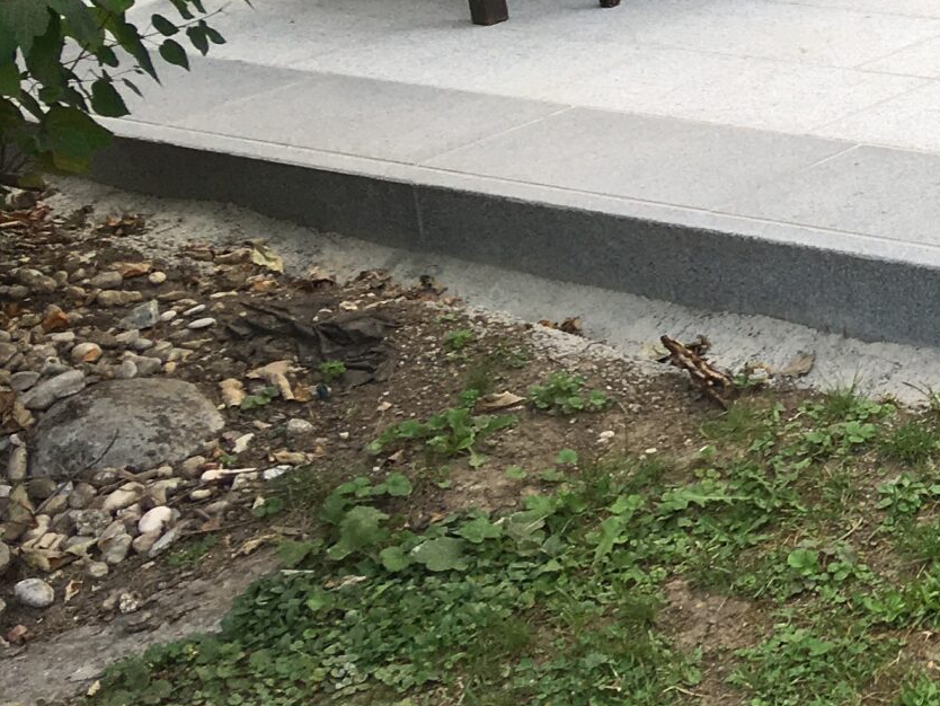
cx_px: 1440
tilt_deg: -14.5
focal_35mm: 89
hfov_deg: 19.1
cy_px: -42
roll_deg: +2.9
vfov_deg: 16.2
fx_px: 2417
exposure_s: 1/232
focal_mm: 4.15
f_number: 2.2
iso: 25
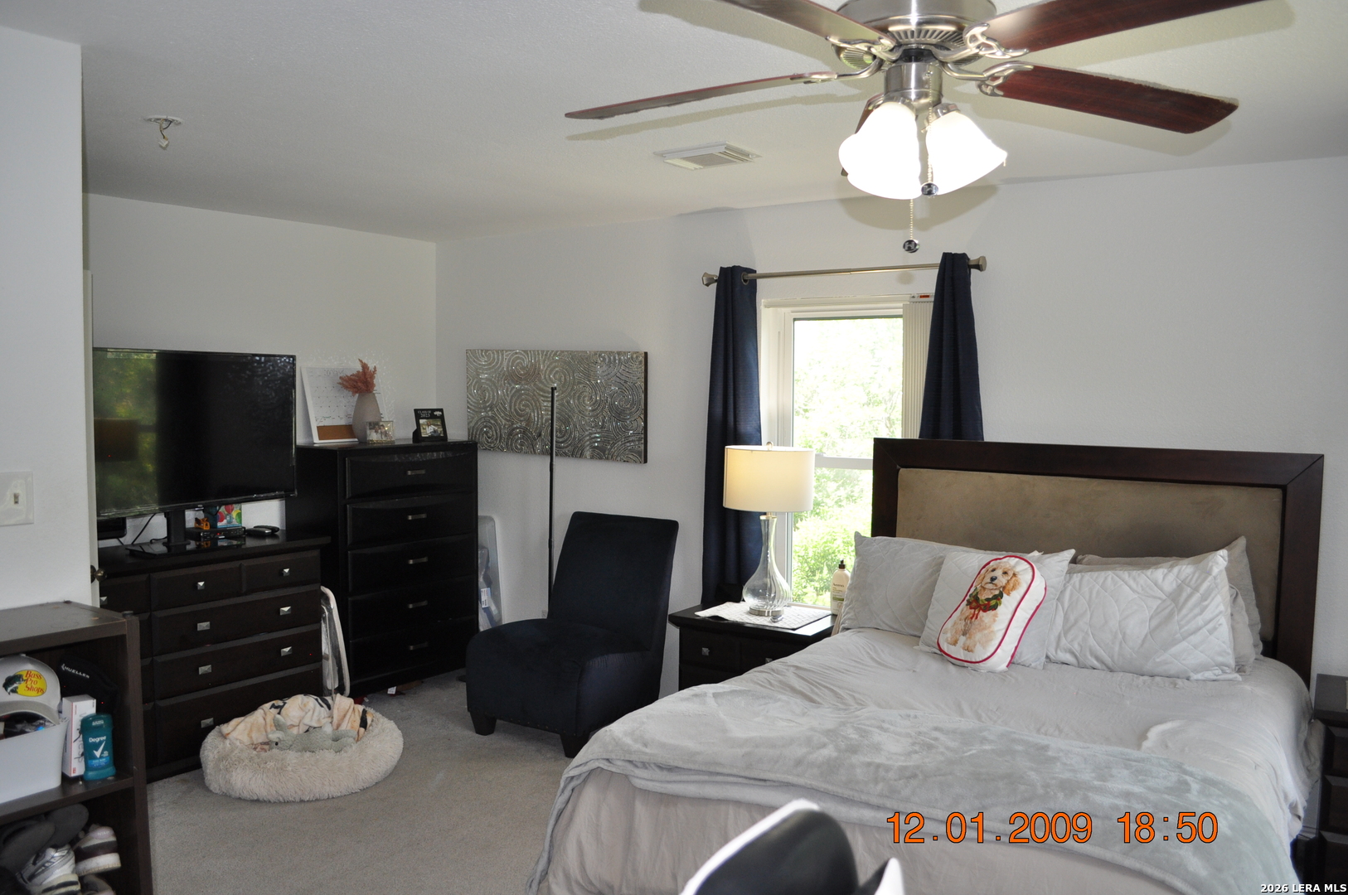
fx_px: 1010
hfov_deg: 67.4
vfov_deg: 47.8
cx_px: 674
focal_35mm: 27
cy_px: 448
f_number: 3.5
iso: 640
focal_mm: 18
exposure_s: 1/125
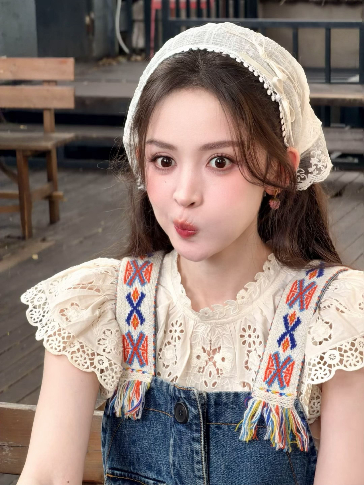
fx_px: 365
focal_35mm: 26
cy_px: 242
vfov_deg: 67.3
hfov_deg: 53.1
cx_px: 182
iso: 125
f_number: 1.5
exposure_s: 1/60
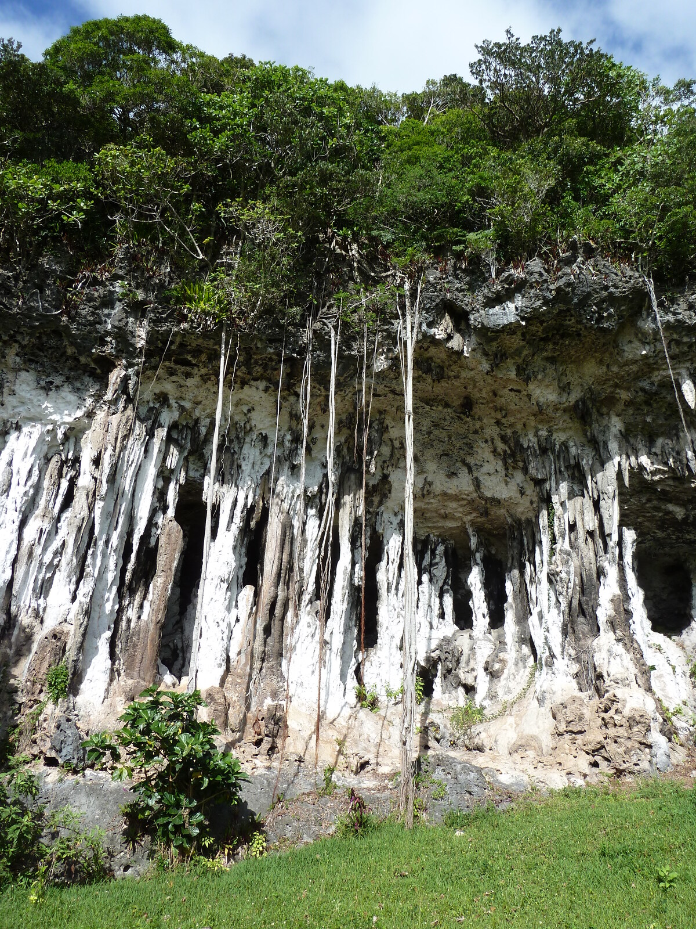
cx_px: 348
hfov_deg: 54.9
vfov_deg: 69.4
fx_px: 670
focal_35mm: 25
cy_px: 464
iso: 80
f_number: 4
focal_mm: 4.1
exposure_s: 1/500
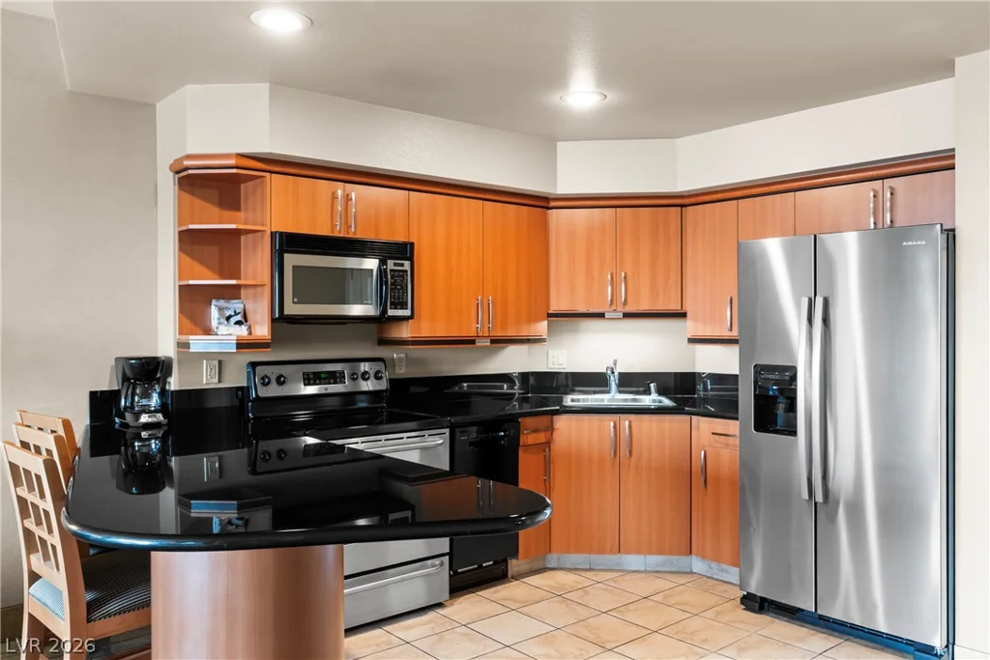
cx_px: 495
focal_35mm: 28
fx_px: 770
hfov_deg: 65.5
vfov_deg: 46.4
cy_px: 330
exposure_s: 1/2.5
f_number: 8
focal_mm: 19
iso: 400
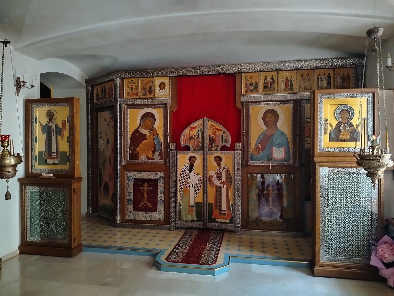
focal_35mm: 24
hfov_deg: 71.6
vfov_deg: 56.8
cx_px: 197
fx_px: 273
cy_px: 148
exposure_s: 1/25
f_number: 1.75
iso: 2644
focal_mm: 5.25
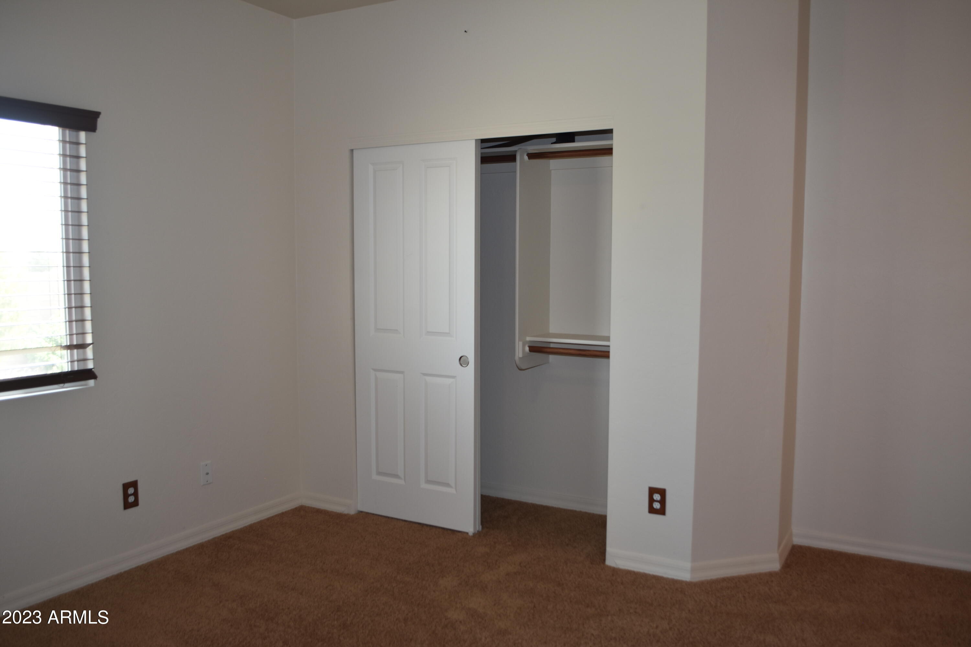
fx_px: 809
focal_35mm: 30
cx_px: 486
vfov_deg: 43.6
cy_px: 324
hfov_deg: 61.9
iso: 250
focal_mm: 20
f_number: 4
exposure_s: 1/60
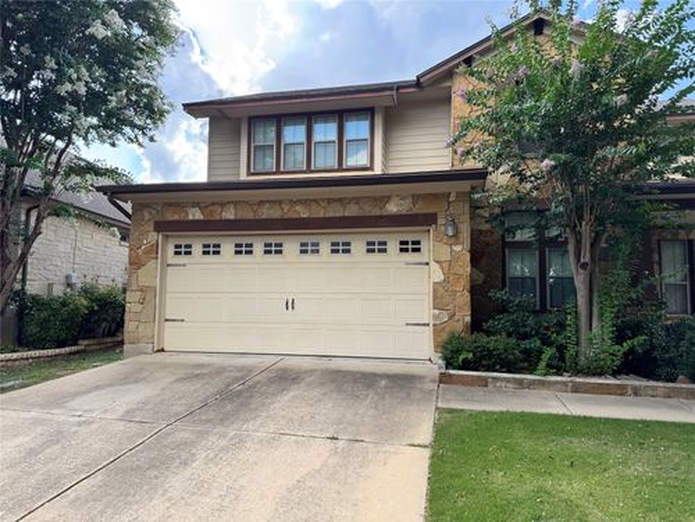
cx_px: 348
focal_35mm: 24
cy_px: 261
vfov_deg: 56.8
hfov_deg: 71.6
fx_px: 482
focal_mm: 6.76
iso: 80
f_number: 1.78
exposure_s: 1/773
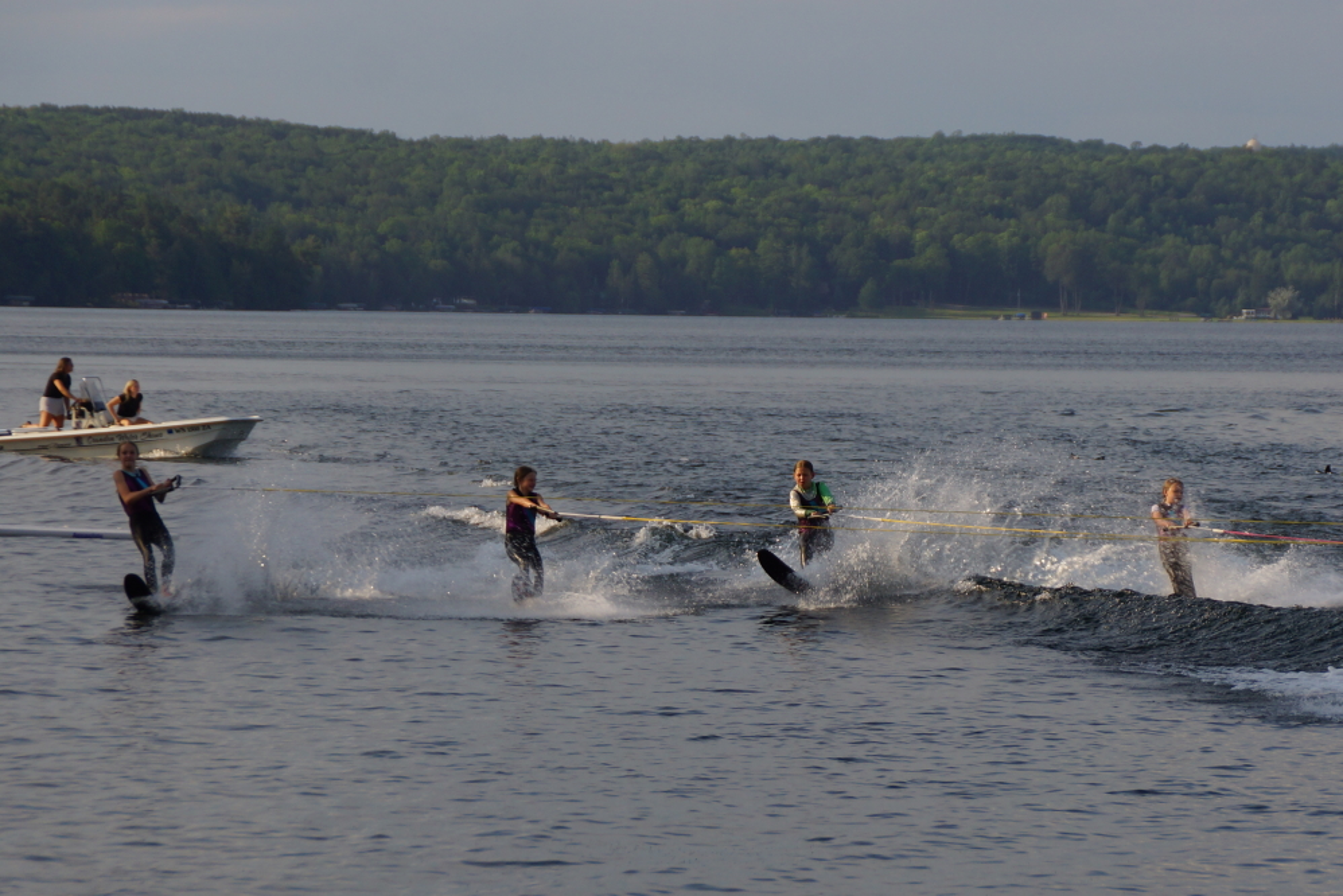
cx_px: 672
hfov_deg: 12.4
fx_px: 6157
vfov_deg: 8.3
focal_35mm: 165
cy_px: 448
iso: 100
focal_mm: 110
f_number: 5.6
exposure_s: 1/200
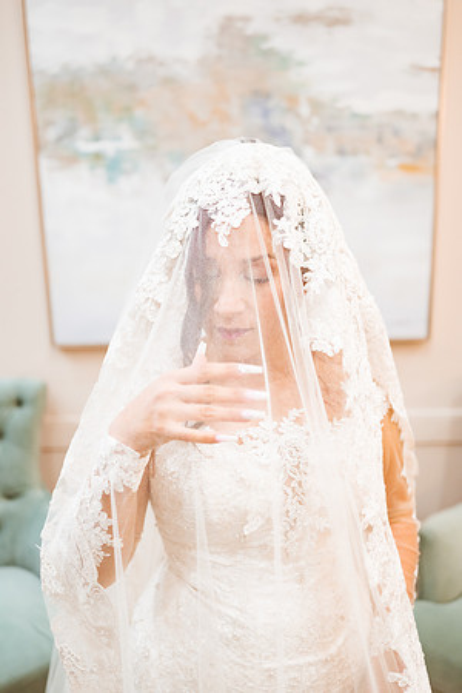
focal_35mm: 35
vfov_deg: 54.4
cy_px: 346
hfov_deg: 37.9
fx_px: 674
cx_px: 231
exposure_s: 1/500
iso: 1250
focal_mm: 35
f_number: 1.8
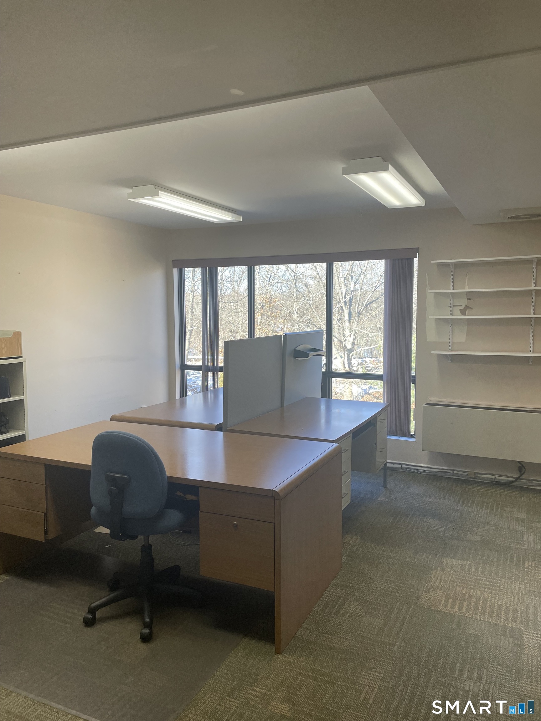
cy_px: 360
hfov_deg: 53.1
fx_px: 542
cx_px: 270
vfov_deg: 67.3
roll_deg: +0.1
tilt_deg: -4.6
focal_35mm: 26
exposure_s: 1/120
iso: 64
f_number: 1.6
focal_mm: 4.2
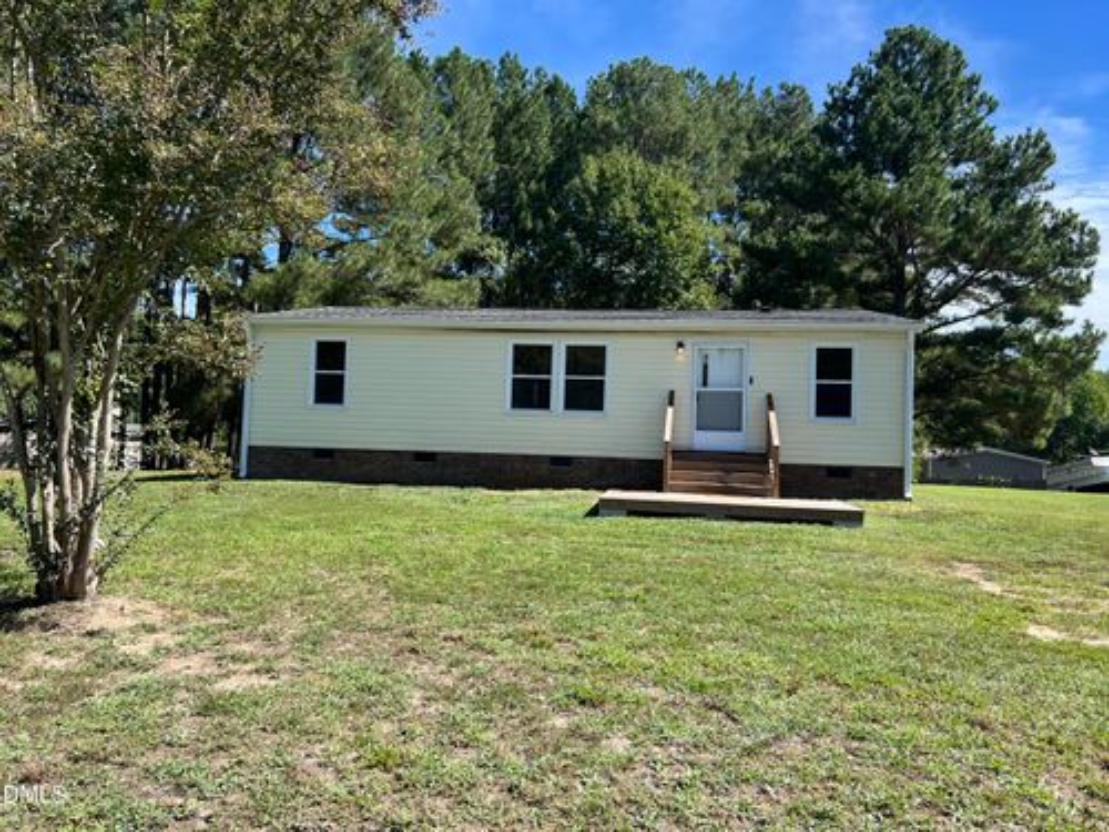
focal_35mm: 26
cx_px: 554
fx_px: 833
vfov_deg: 53.1
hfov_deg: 67.3
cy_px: 416
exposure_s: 1/1698
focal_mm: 5.7
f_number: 1.5
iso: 50
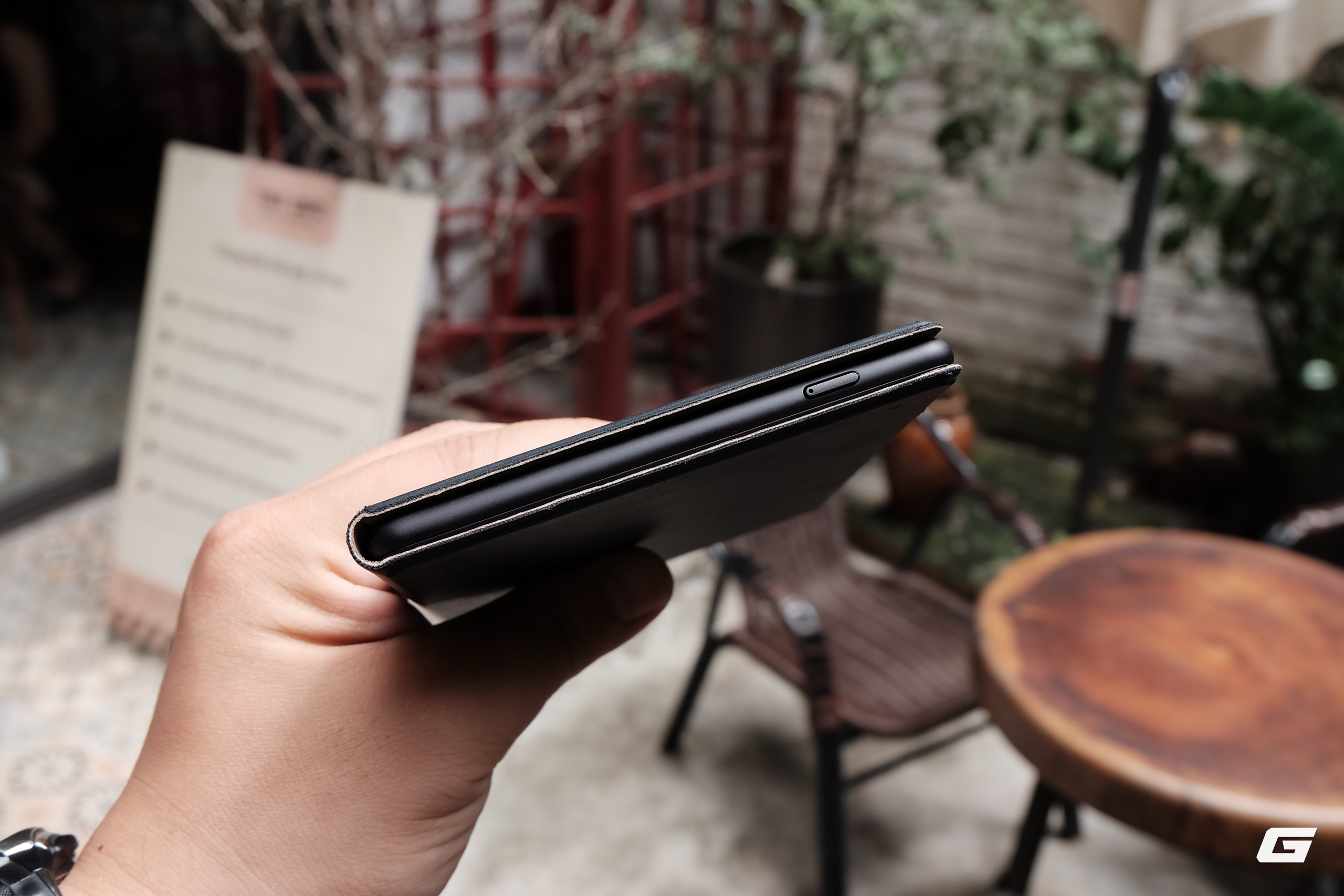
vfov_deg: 37.9
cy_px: 448
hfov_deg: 54.4
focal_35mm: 35
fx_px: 1307
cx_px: 672
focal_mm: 23.2
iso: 400
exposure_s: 1/105
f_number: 6.4
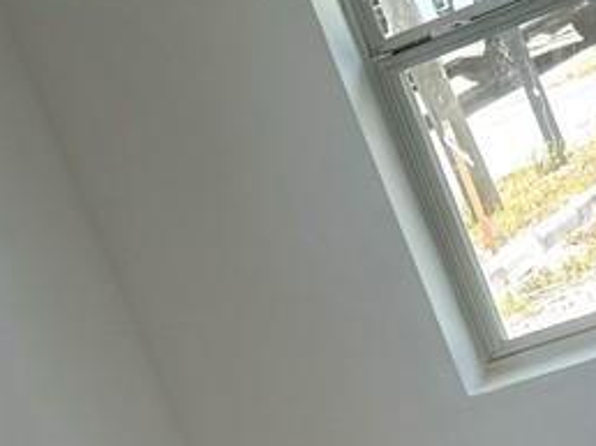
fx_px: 2563
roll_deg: +22.4
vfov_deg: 9.8
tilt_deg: -9.6
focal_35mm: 149
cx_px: 363
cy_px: 488
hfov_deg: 13.3
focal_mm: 6.86
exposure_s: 1/474
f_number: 1.78
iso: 80
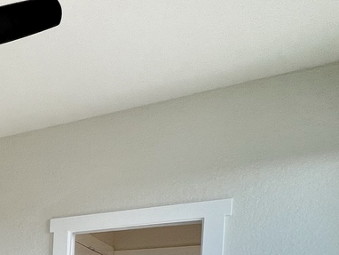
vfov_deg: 24.8
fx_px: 480
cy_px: 353
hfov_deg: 25.9
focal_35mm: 49
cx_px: -196
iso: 32
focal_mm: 1.57
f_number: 1.8
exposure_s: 1/203
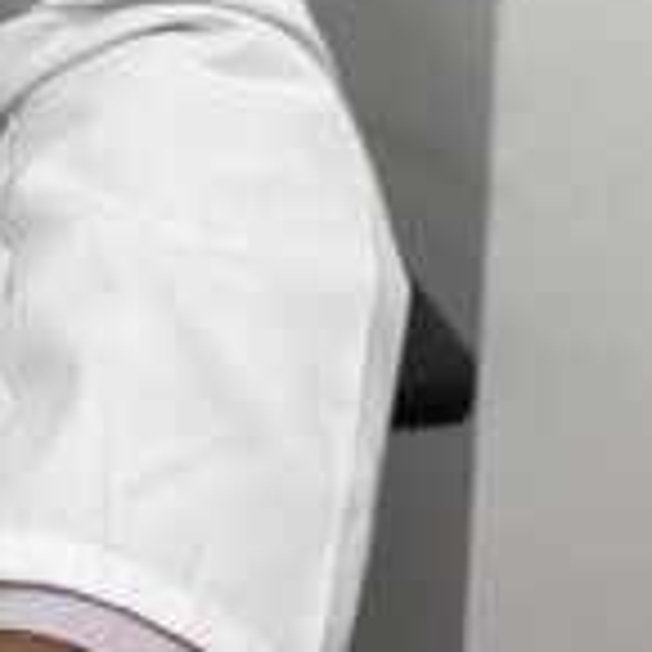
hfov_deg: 10.7
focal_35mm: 152
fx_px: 3239
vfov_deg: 10.9
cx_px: -544
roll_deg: -1.1
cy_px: -427
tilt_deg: -6.7
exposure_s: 1/100
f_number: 1.8
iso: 64
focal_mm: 4.25
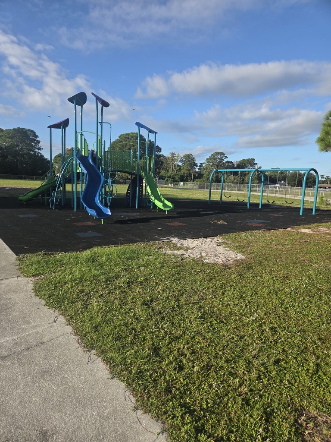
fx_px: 293
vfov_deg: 73.9
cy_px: 221
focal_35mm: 23
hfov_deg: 58.9
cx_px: 166
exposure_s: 1/4187
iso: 80
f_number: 1.8
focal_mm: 5.4
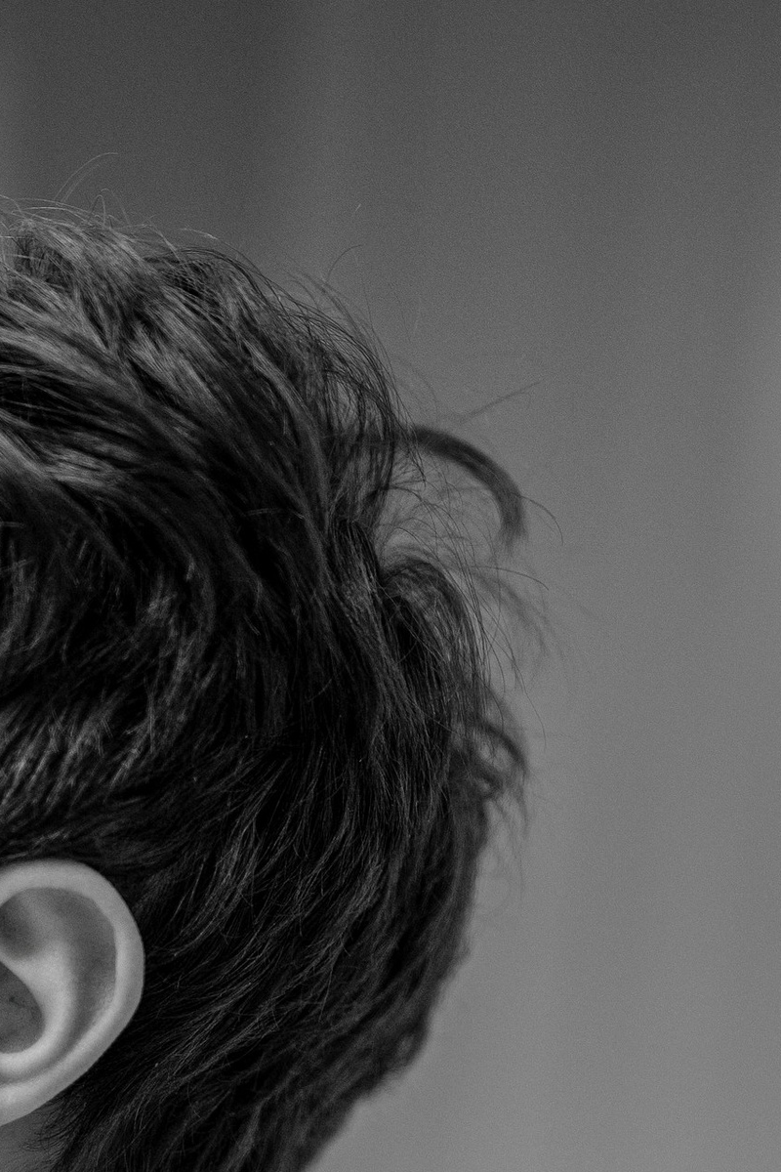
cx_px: -394
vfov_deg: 16.6
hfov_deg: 11.7
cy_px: 1758
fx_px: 3644
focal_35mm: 112
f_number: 1.2
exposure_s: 1/200
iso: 250
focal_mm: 35
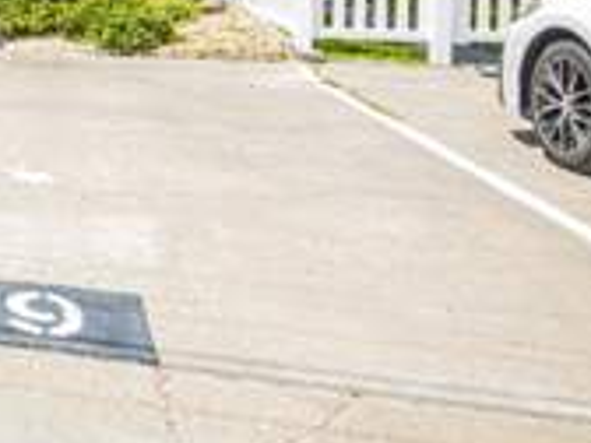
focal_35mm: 52
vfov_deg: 25.8
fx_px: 888
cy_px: -54
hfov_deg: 28.3
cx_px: -229
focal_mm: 13
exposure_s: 1/250
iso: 320
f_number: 9
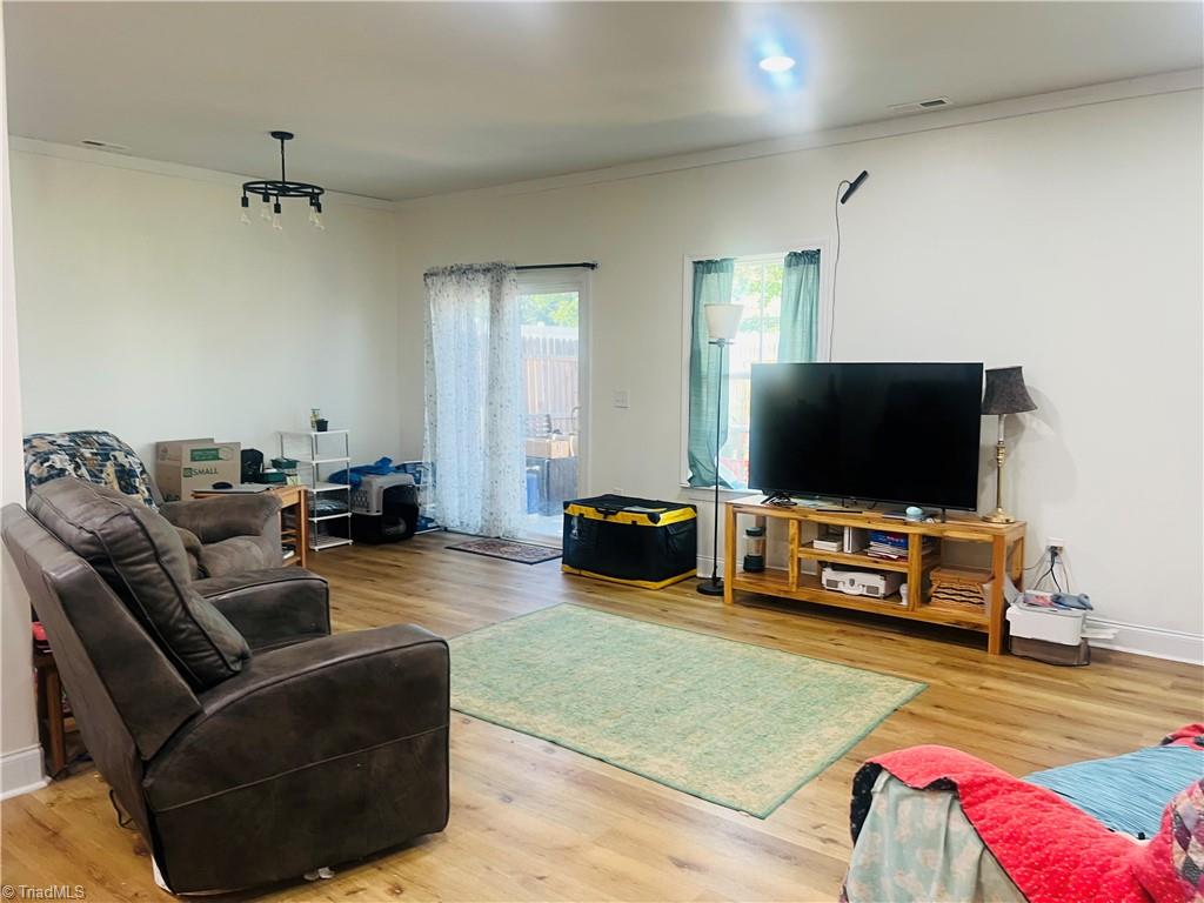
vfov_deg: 53.1
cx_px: 602
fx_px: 904
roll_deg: -0.4
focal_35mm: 26
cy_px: 452
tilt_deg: -3.6
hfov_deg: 67.3
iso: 100
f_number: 1.5
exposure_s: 1/60
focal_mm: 5.7
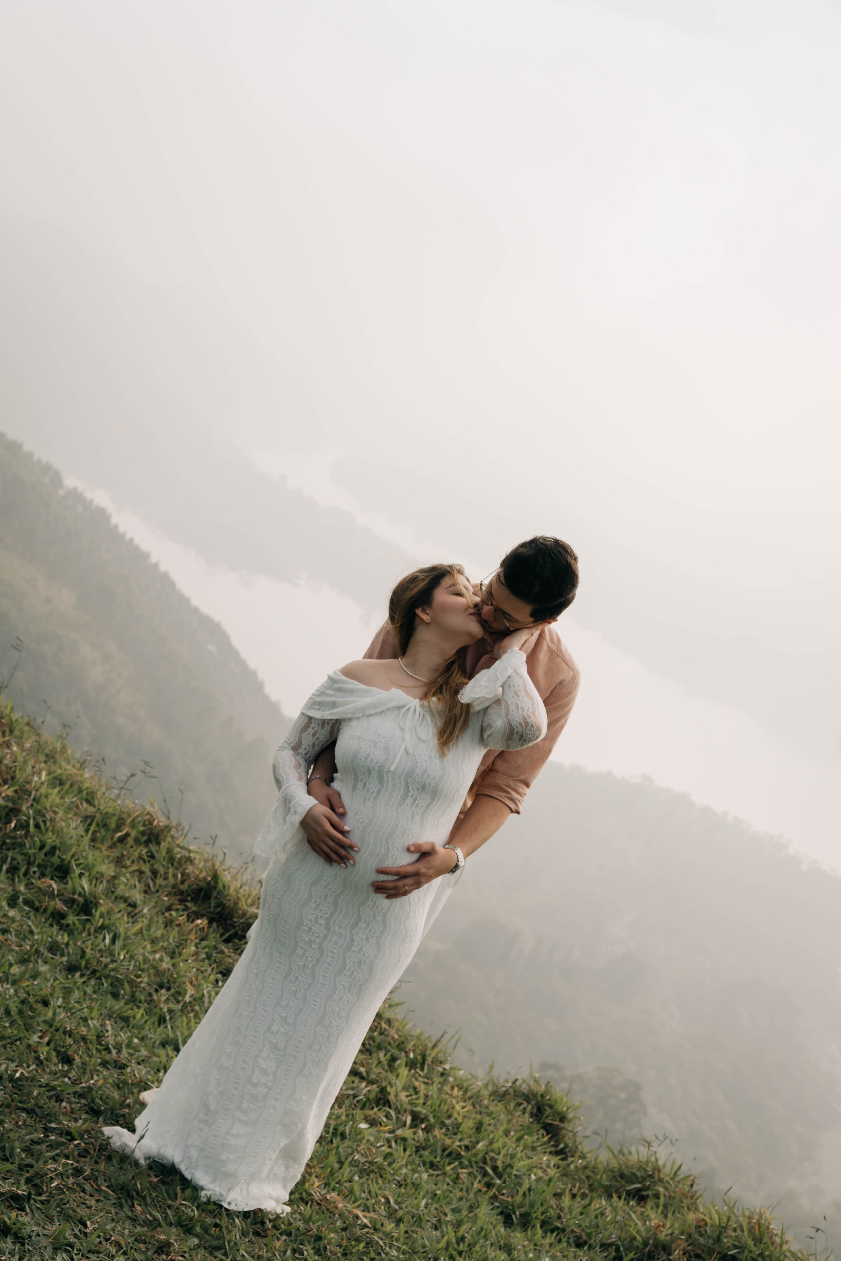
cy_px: 630
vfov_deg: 31.9
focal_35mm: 63
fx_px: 2207
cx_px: 420
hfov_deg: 21.6
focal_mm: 42
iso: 100
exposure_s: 1/640
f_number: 5.6
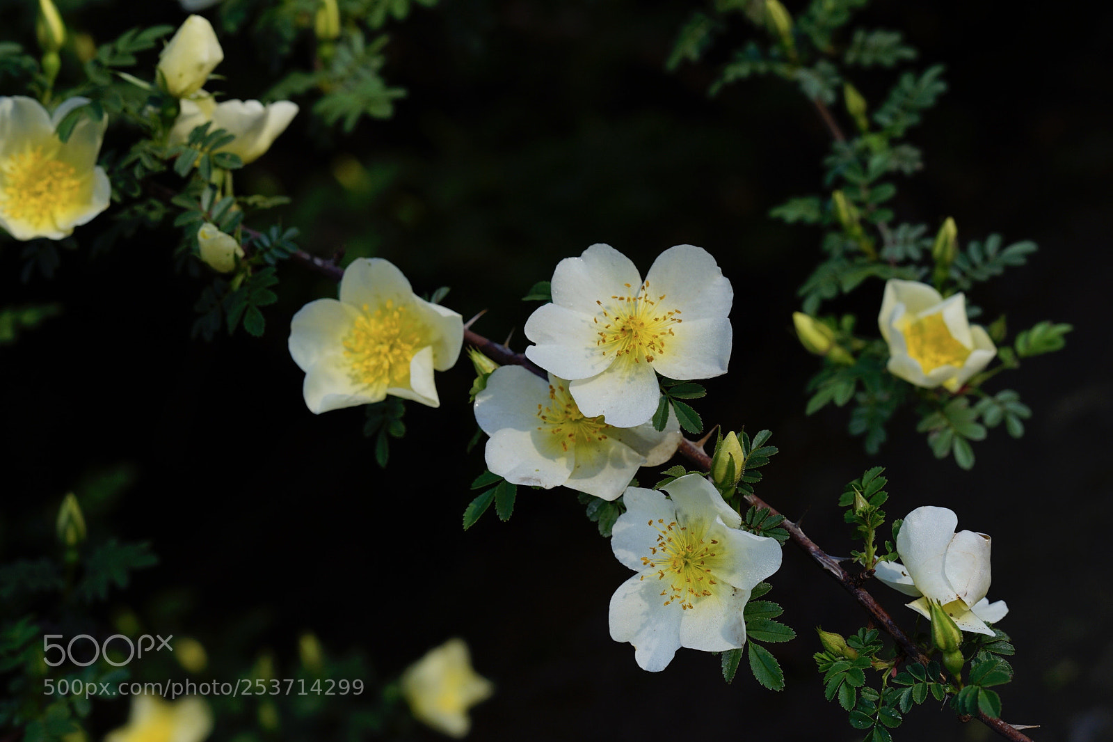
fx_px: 3091
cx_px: 556
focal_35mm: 100
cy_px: 371
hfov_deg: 20.4
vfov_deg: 13.7
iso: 125
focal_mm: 100
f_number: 11
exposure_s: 1/100
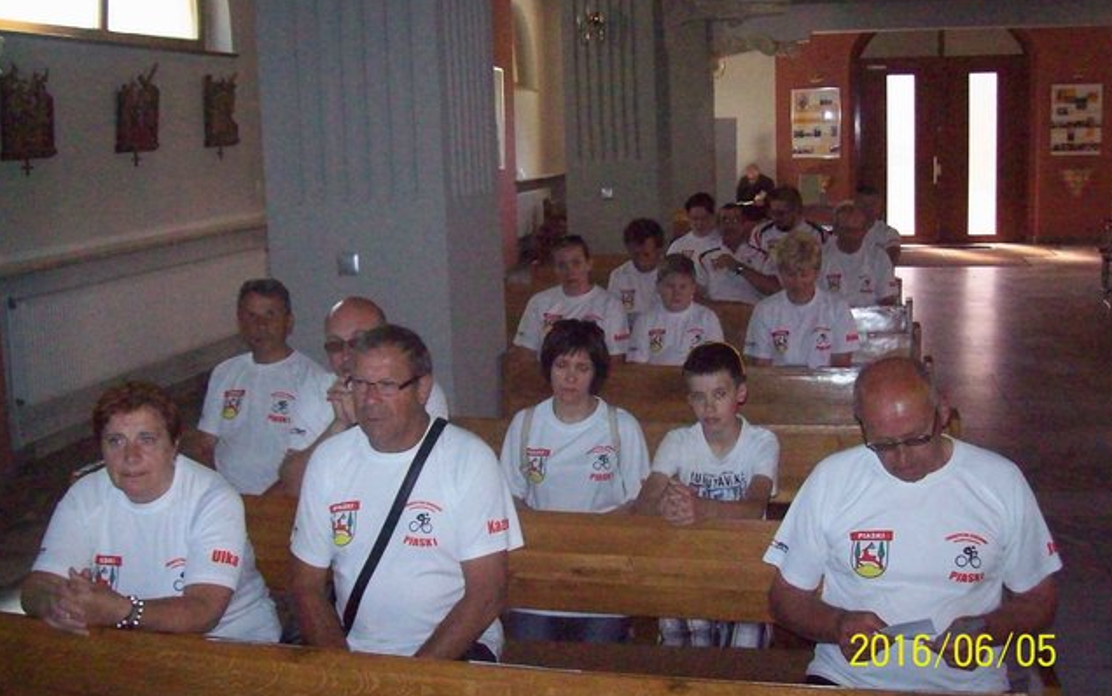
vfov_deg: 32.8
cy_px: 327
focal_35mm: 39
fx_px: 1182
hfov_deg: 50.4
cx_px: 546
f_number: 2.7
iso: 800
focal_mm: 6
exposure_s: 1/128
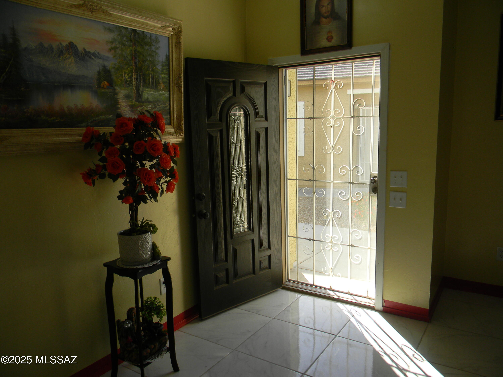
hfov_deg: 63.4
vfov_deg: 49.7
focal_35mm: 28
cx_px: 252
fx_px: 407
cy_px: 188
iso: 80
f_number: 3.5
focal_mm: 5
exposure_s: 1/112
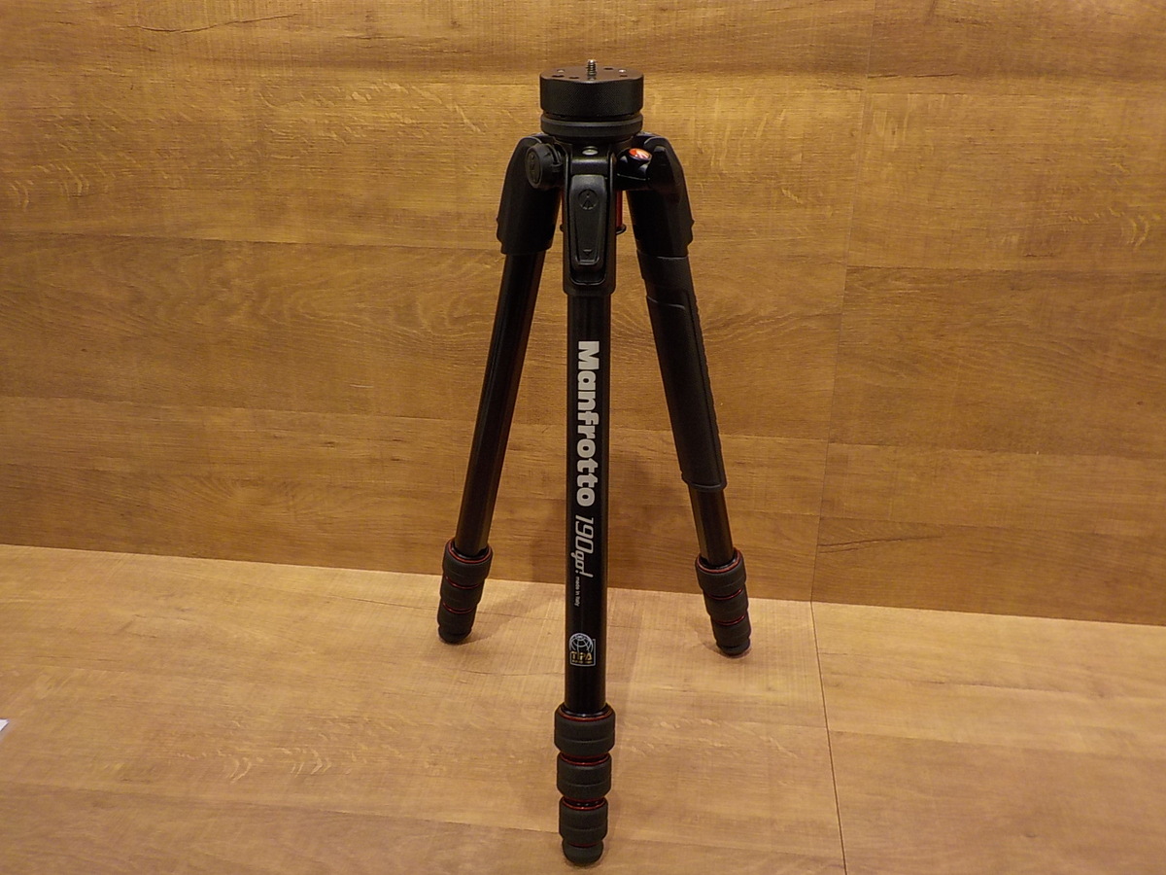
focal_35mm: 30
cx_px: 583
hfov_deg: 60.0
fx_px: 1011
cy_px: 438
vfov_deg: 46.8
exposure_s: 1/60
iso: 125
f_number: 3.3
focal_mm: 4.1
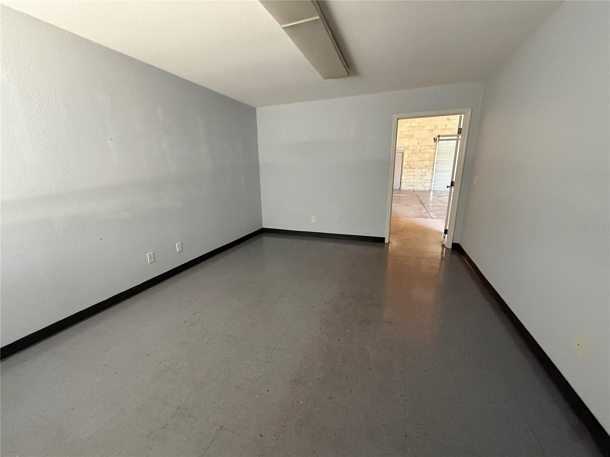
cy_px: 228
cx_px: 305
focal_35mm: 14
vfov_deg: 85.7
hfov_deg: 102.1
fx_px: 247
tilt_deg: -13.6
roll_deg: +1.1
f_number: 2.2
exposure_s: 1/60
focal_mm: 2.22
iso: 800
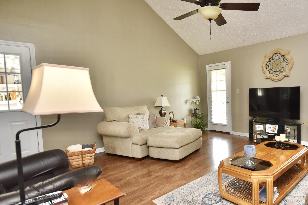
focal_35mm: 21
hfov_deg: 78.2
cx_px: 209
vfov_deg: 59.5
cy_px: 108
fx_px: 180
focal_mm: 10
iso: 400
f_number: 5
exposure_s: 1/60
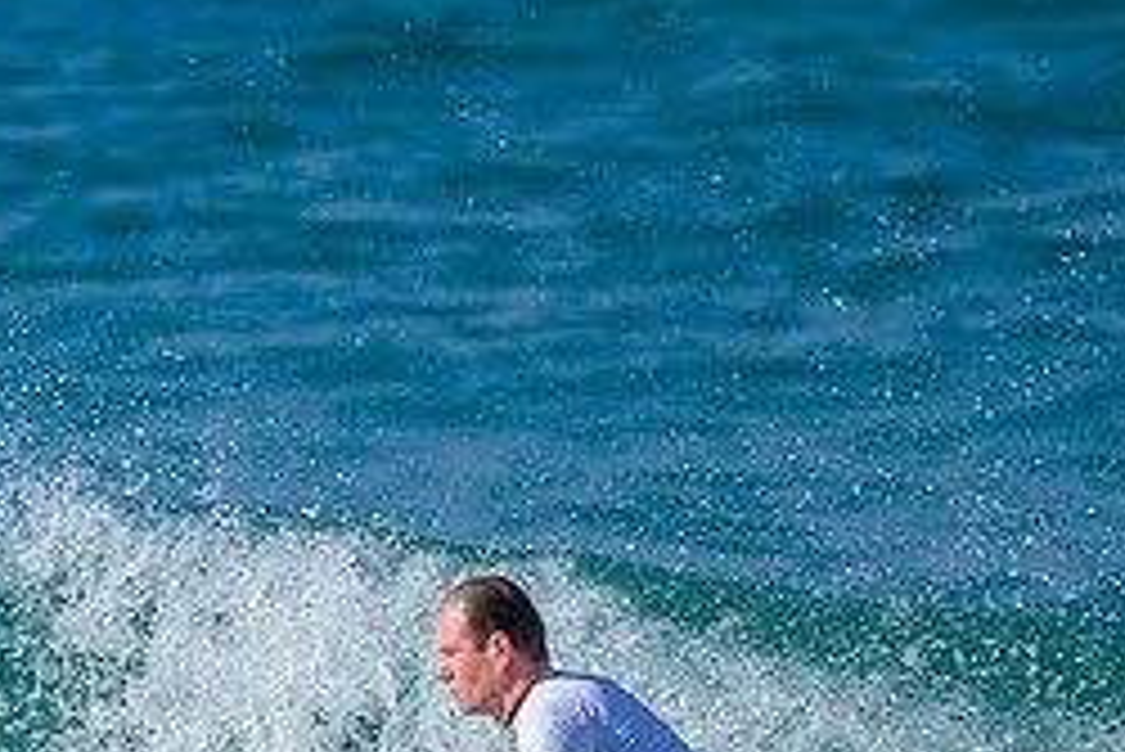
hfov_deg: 0.8
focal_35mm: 2553
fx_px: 79824
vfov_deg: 0.5
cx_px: 274
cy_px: 528
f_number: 6.3
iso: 320
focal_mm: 800
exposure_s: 1/2000
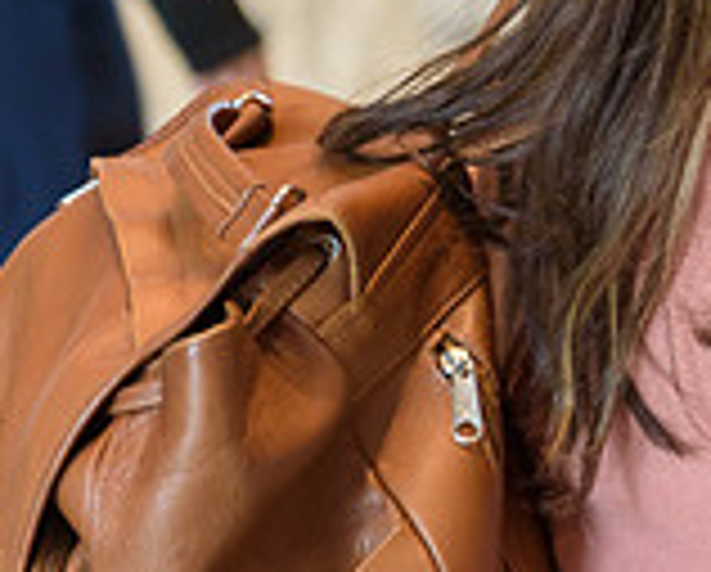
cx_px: 1220
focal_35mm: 241
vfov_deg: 6.4
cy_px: -169
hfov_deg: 7.8
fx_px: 5081
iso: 1600
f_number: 3.2
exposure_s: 1/125
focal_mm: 70
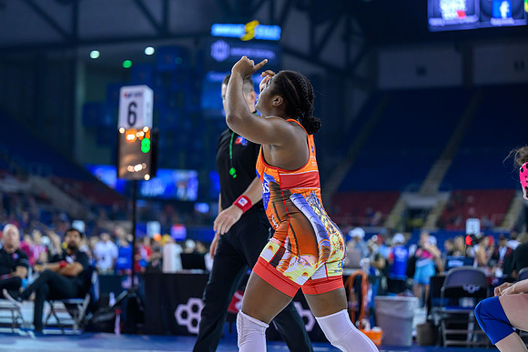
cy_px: 176
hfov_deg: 22.6
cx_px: 264
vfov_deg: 15.2
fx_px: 1320
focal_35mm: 90
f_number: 2.8
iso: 2500
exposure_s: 1/800
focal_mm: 90
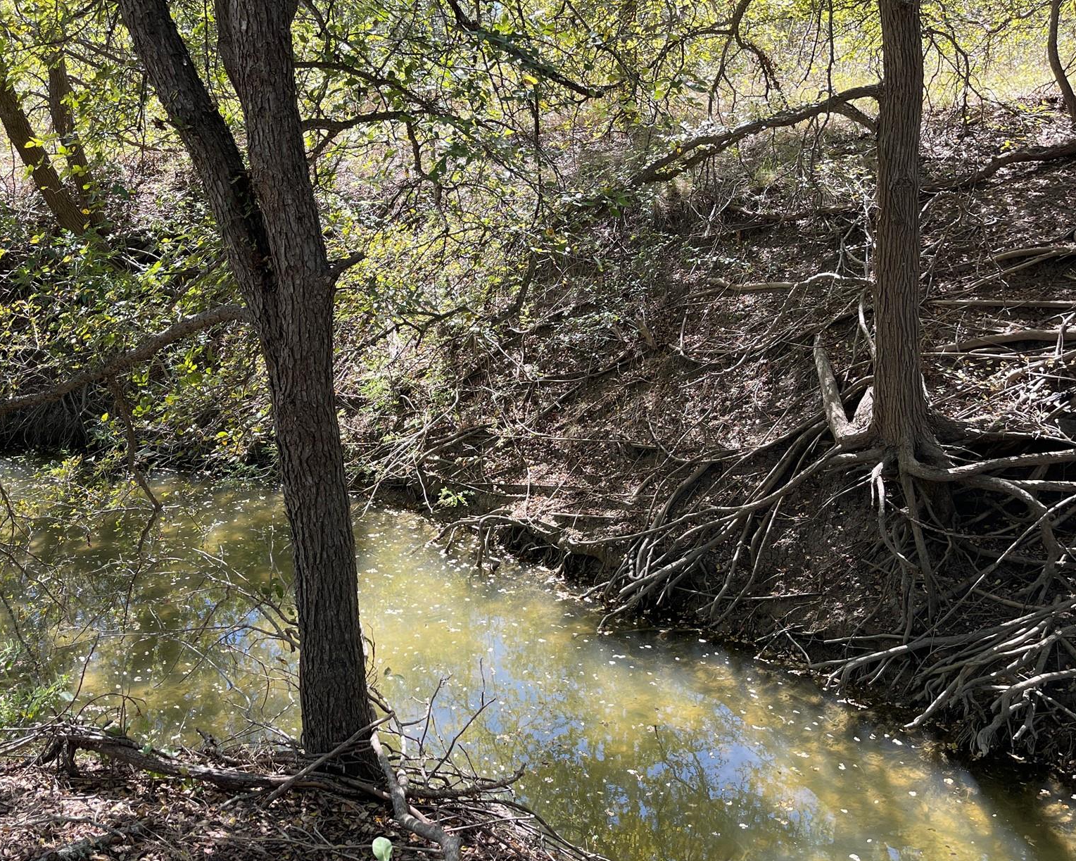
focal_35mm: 34
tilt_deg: -22.3
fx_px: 1083
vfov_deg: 43.1
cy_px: 529
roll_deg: +3.8
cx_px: 429
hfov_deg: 52.5
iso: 50
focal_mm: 5.1
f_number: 1.6
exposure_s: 1/452
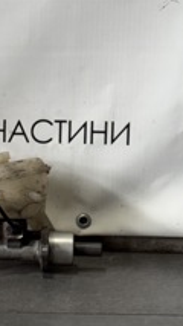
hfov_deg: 10.2
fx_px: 1017
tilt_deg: -9.7
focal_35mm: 118
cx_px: -8
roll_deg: -1.1
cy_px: 119
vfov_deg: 18.1
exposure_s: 1/100
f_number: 1.78
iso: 80
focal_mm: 6.76
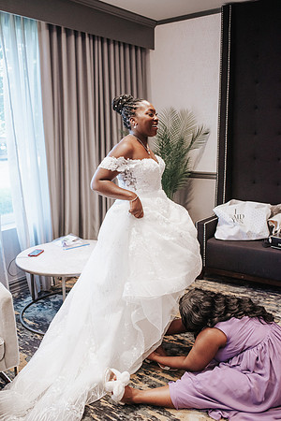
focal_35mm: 35
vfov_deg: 54.4
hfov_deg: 37.9
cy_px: 210
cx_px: 140
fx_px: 410
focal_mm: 35
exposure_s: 1/640
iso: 1000
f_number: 3.2
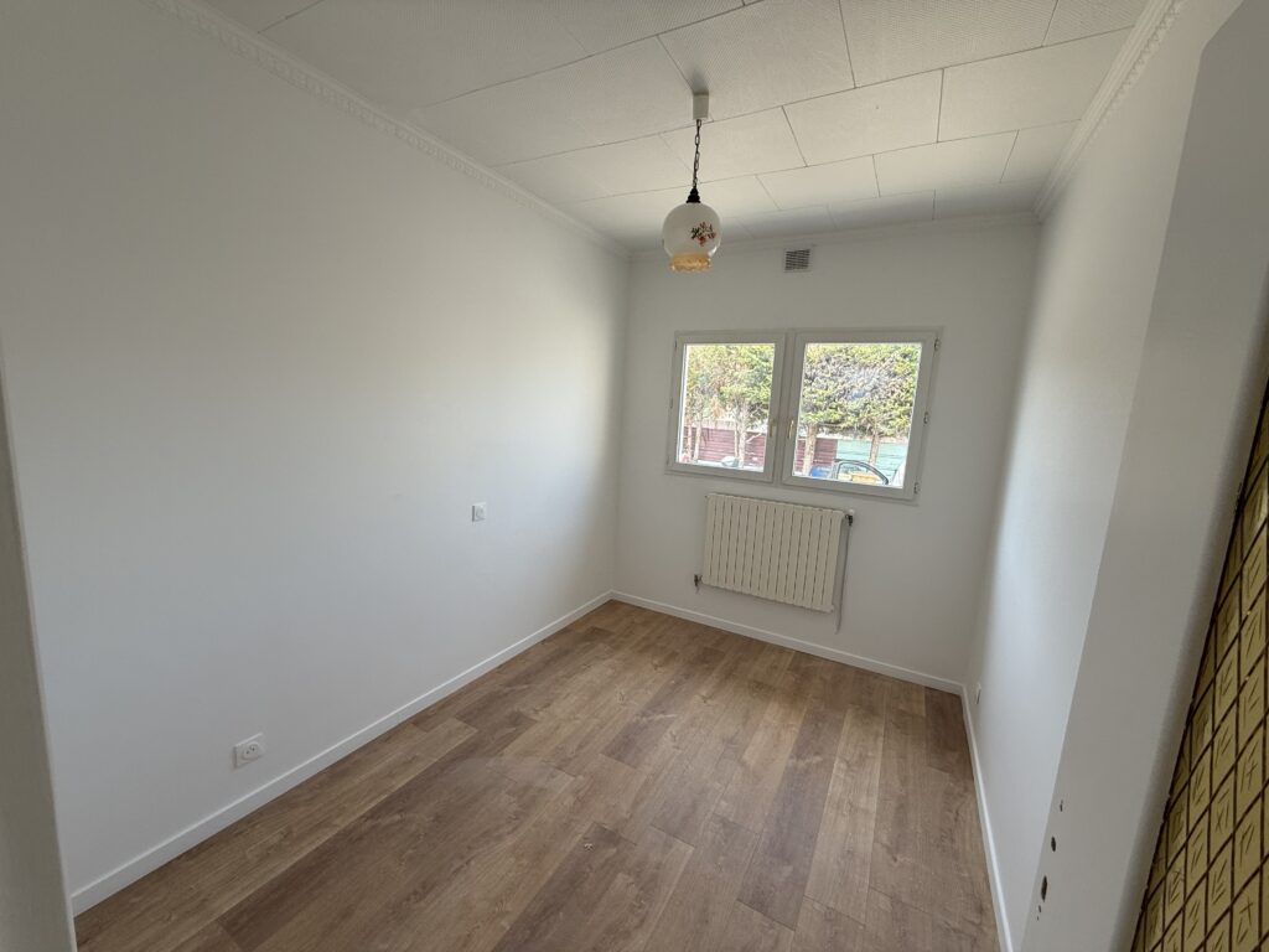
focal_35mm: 14
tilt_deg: -8.0
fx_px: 513
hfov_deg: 102.1
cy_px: 476
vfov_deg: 85.7
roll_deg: -3.1
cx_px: 634
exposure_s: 1/99
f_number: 2.2
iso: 50
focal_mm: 2.22
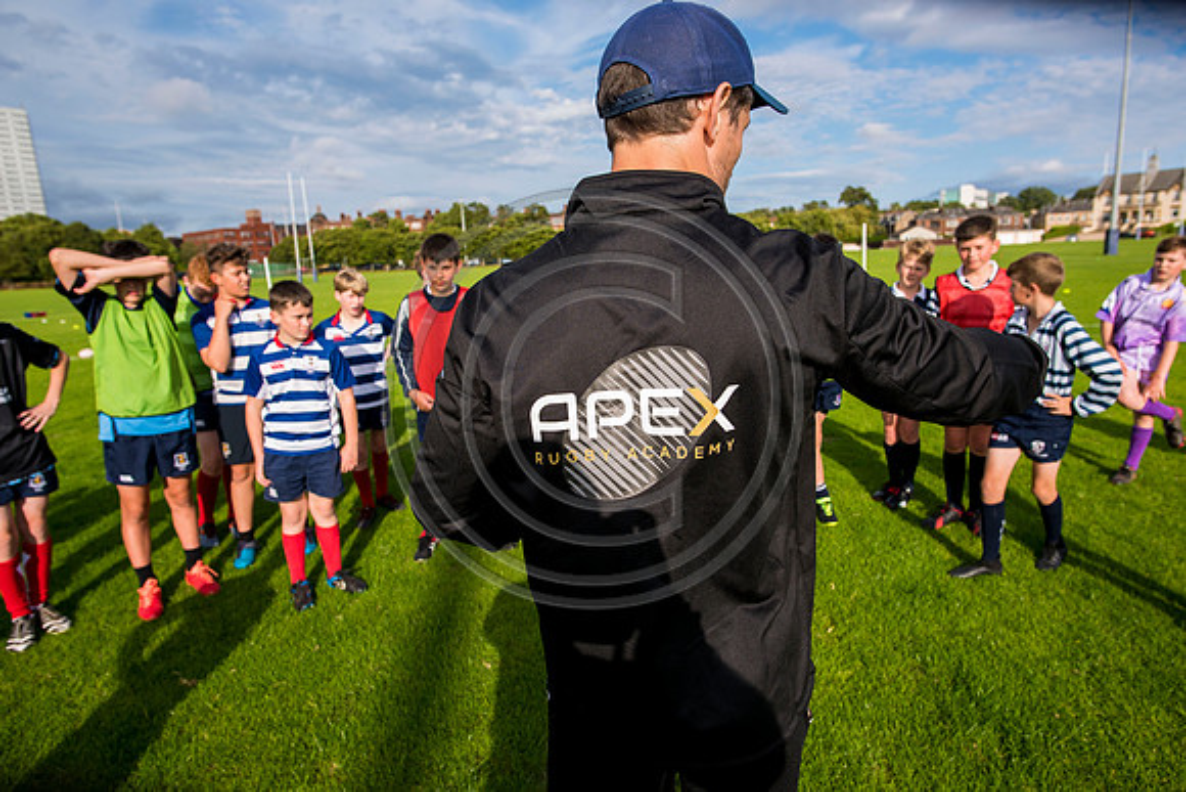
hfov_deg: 84.0
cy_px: 396
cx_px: 593
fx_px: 659
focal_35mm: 20
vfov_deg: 62.0
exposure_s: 1/1250
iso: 250
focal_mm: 20
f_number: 4.5
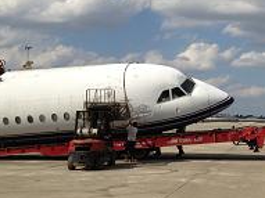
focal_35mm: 72
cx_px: 223
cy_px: 109
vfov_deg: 20.4
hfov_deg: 26.4
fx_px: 551
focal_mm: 4.28
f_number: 2.4
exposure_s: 1/3460
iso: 50
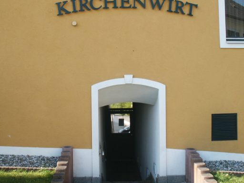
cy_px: 84
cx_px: 120
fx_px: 289
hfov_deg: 45.8
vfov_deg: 35.1
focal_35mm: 41
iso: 64
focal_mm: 7.18
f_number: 6.7
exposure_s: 1/60
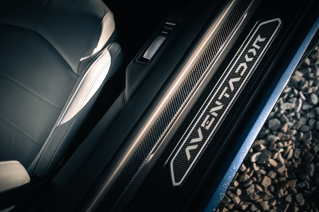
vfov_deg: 27.0
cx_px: 160
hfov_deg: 39.6
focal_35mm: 50
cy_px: 106
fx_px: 443
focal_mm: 50
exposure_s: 1/2000
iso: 50
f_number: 1.8
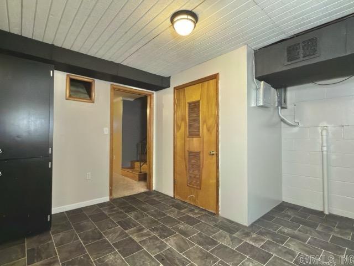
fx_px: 174
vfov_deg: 74.7
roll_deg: -0.3
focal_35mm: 17
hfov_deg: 91.0
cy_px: 133
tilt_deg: +1.6
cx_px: 177
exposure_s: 1/24
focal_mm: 2.22
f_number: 2.2
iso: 200
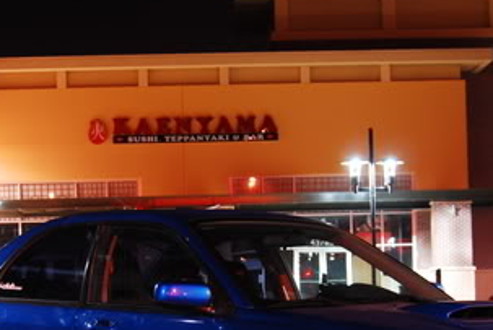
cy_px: 297
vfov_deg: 14.3
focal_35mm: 95
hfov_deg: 21.4
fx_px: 1303
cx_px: 240
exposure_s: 3.6
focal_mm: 30
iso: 100
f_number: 4.2
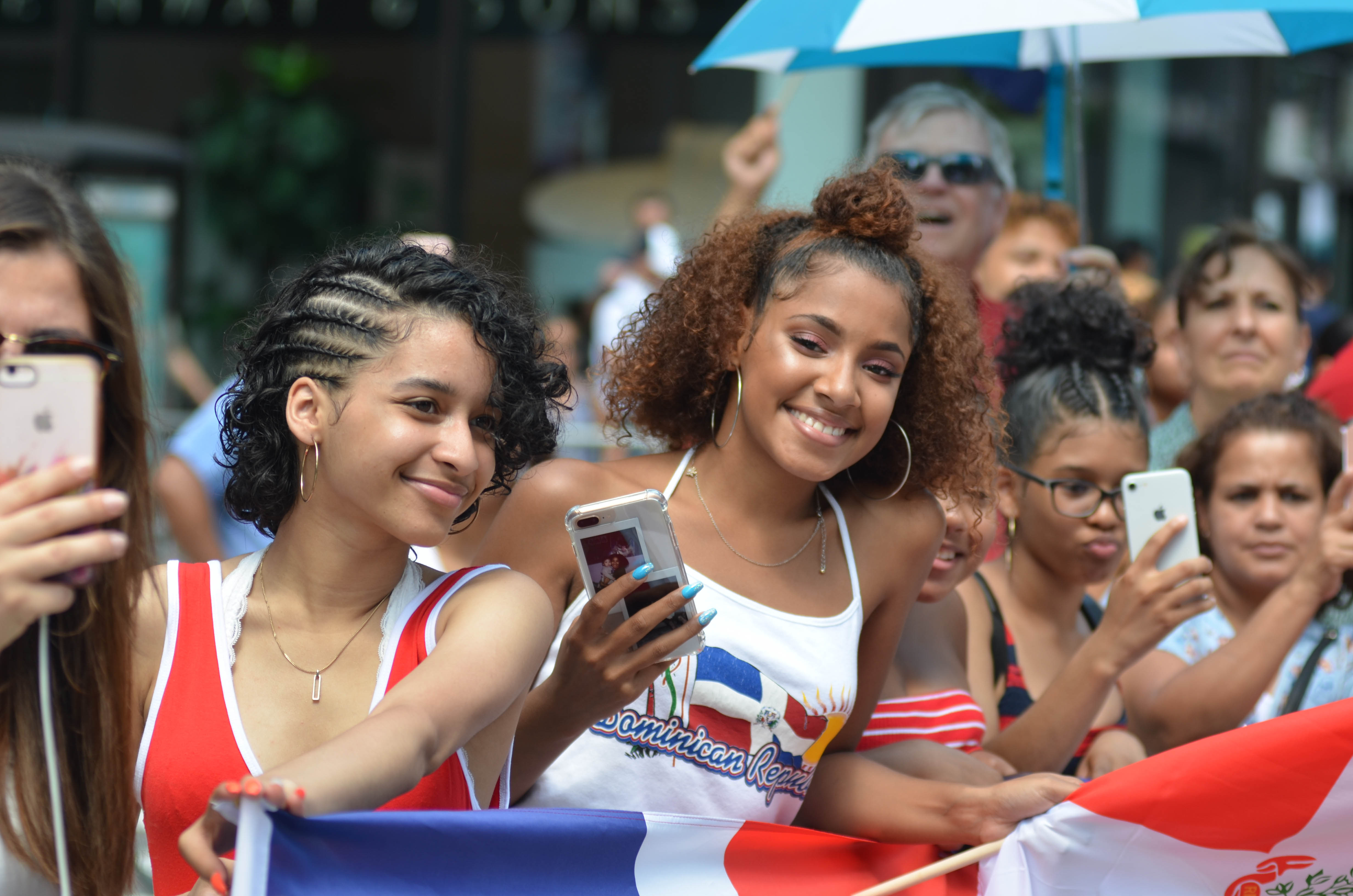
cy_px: 448
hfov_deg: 17.1
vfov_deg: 11.4
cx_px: 676
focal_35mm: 120
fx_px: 4501
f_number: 3.5
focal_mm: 80
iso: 100
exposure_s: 1/250
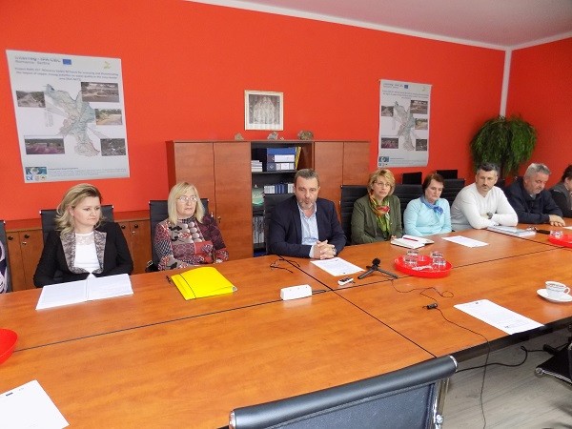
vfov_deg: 58.9
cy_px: 214
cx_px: 286
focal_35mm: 23
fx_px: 380
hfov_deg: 73.9
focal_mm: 4
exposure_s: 1/30
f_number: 3.1
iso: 400
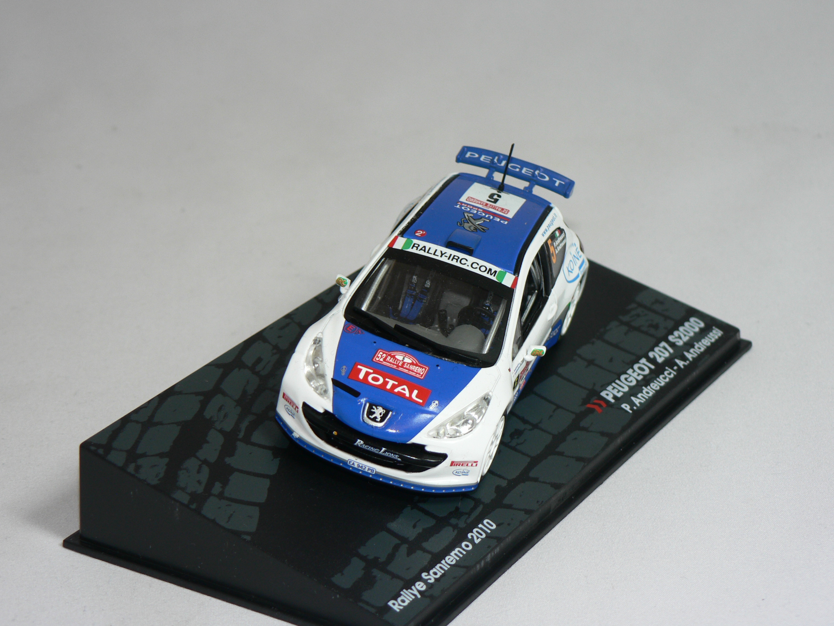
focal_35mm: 91
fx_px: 2192
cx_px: 417
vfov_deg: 16.2
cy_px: 313
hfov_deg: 21.5
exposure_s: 1/60
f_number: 3.2
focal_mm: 15.2
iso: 80
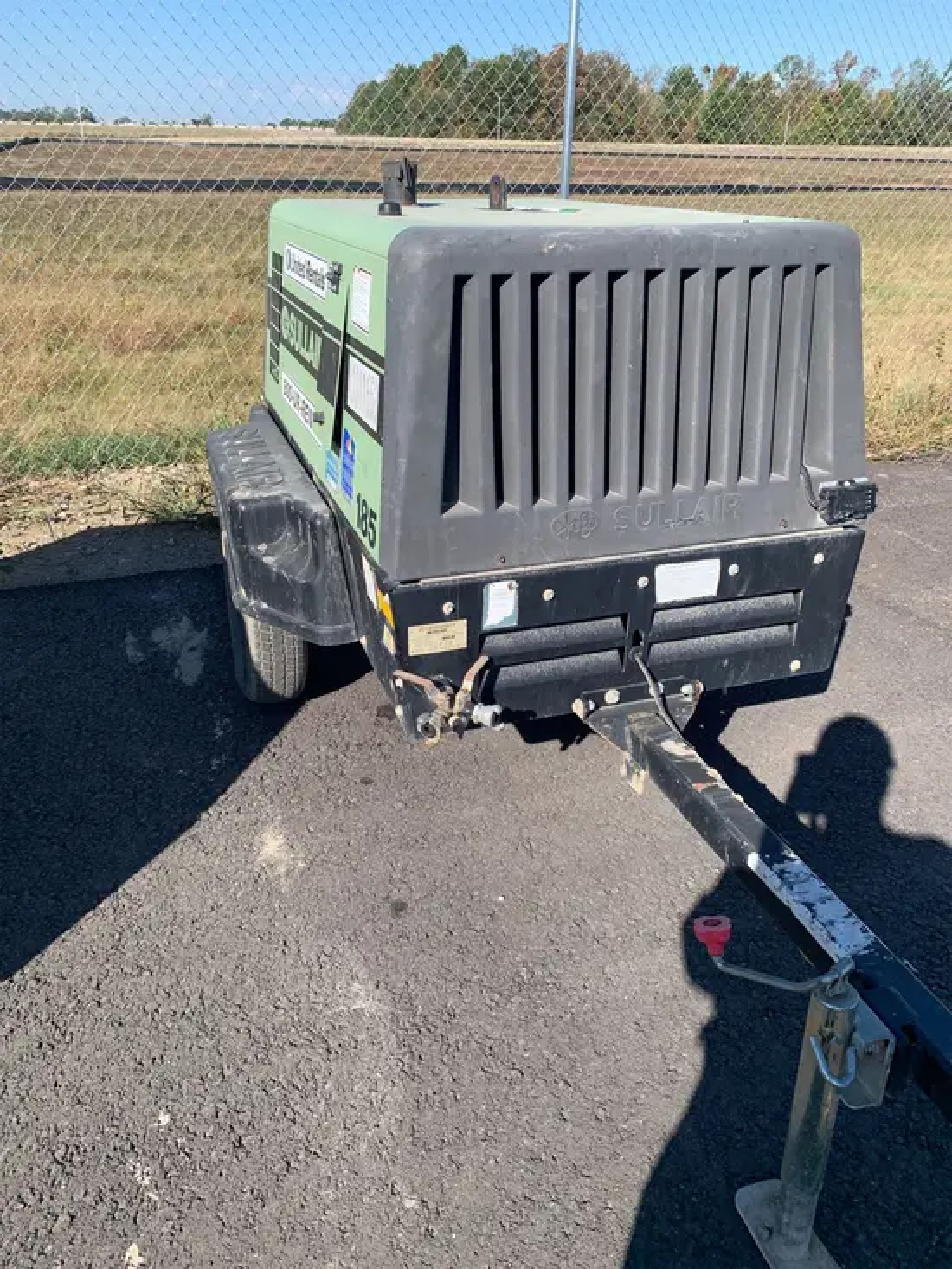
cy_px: 634
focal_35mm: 26
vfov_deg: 67.3
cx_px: 476
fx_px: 953
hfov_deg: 53.1
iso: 25
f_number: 1.8
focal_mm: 4.25
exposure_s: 1/1560
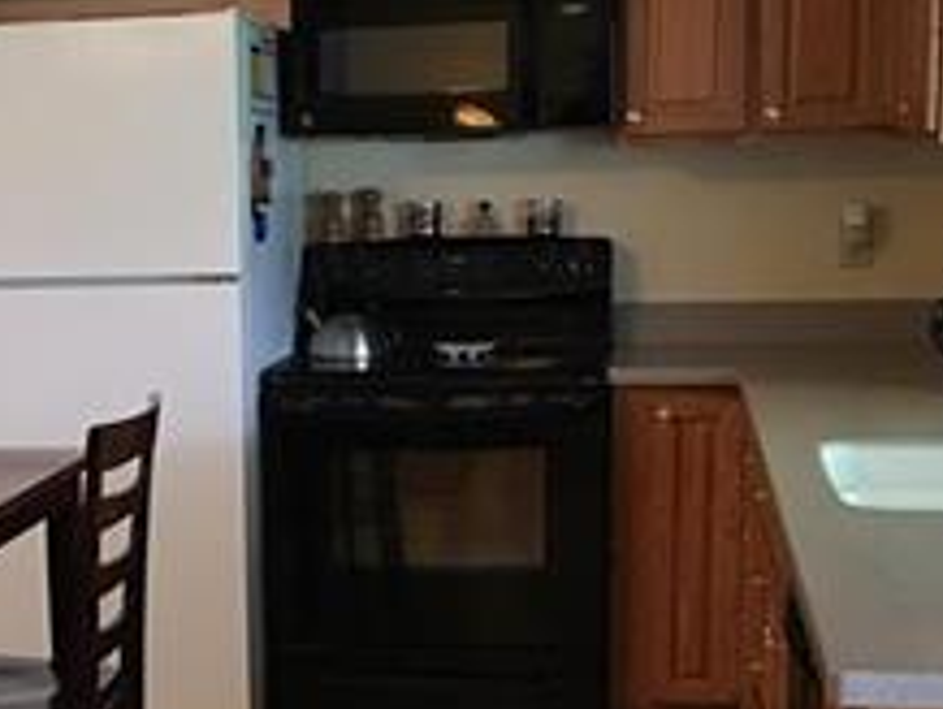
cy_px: 540
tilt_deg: -8.5
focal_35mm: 85
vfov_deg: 17.3
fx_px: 2318
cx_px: 43
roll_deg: +1.7
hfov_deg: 22.3
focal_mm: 4.15
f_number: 2.2
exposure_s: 1/15
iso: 80
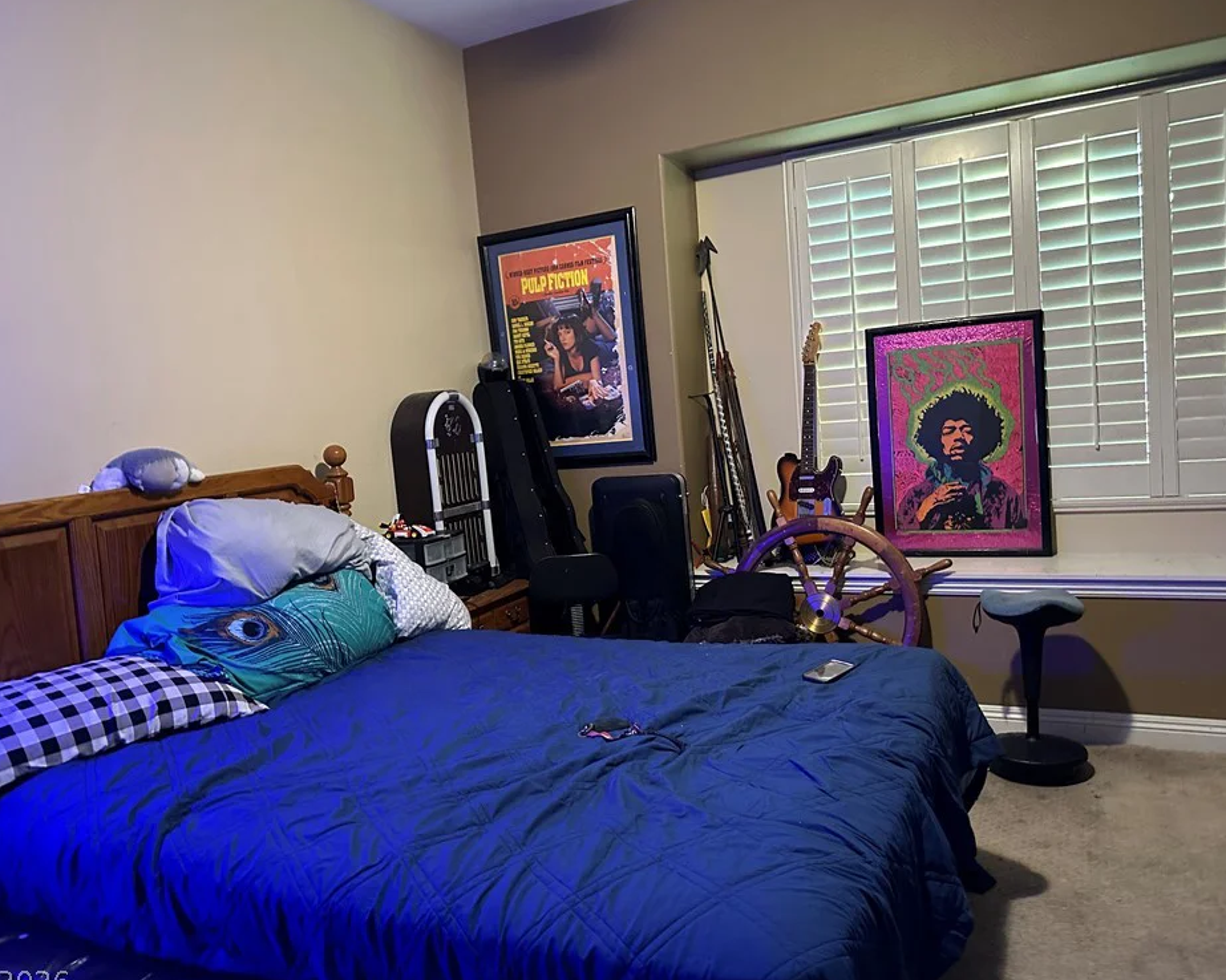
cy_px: 494
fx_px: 943
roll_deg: +5.2
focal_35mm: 26
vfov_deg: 54.9
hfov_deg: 66.0
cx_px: 606
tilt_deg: -6.3
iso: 1000
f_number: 1.78
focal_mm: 6.86
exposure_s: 1/30
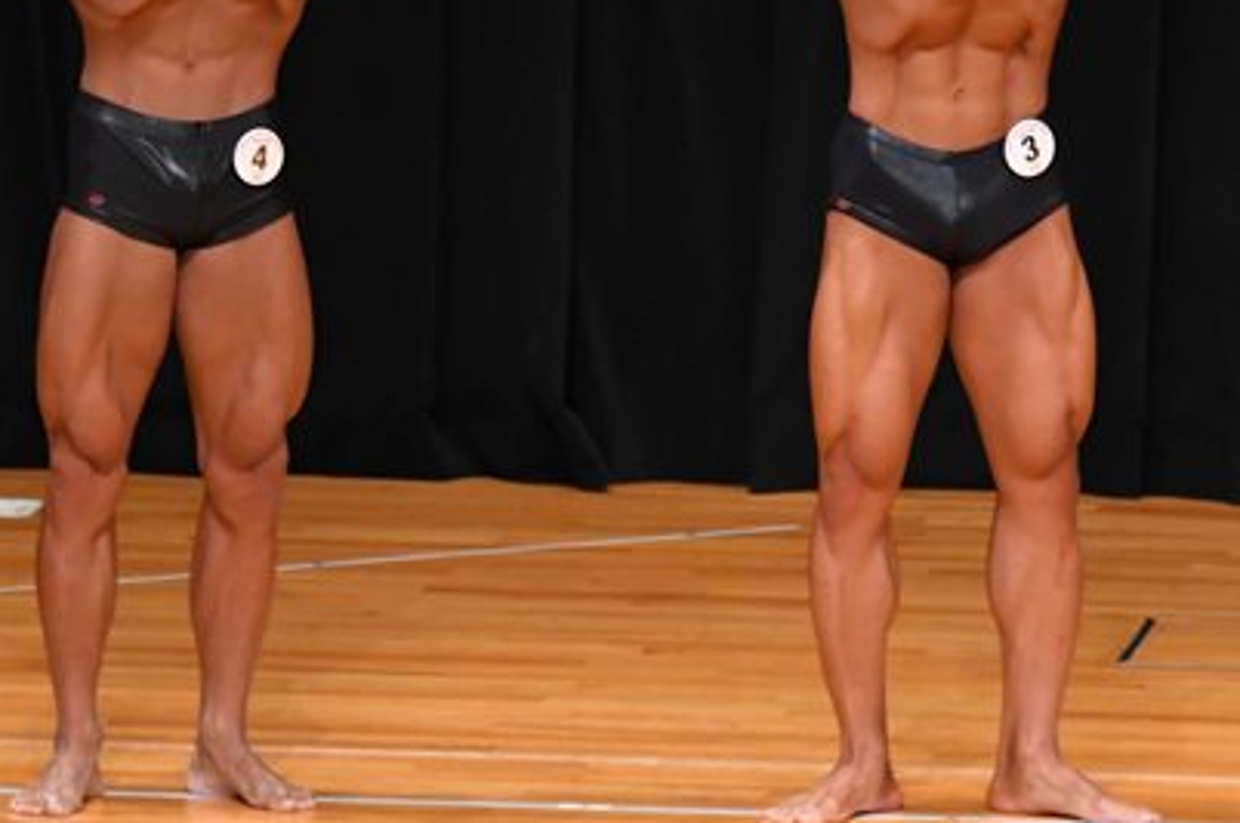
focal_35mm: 521
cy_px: 173
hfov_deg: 4.0
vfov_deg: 2.6
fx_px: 17924
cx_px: 470
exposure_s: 1/400
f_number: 5.6
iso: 4000
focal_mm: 180
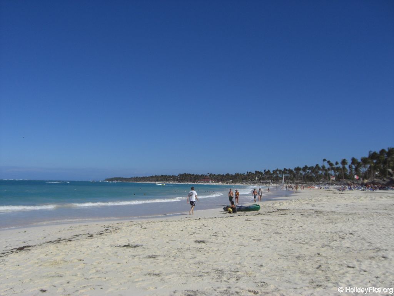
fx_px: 433
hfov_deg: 49.0
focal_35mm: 38
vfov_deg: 37.7
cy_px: 148
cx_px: 197
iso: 64
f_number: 8
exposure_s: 1/400
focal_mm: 6.2
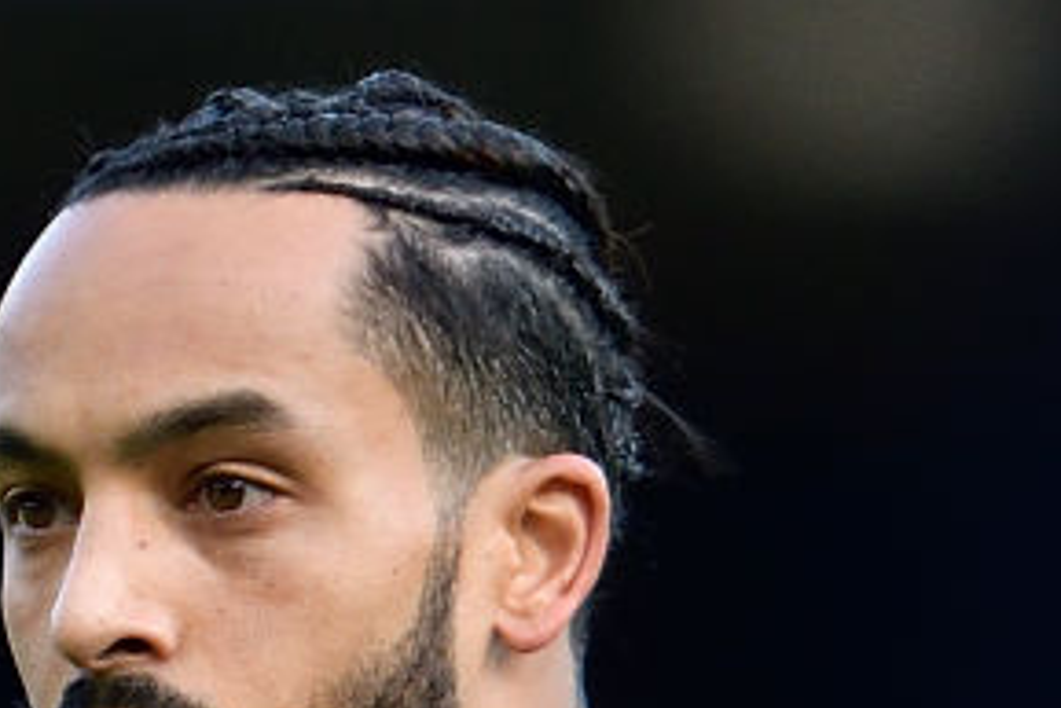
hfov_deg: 1.0
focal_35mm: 2126
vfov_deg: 0.6
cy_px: 1216
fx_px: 62686
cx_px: 275
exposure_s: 1/2000
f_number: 2.8
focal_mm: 400
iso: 1000
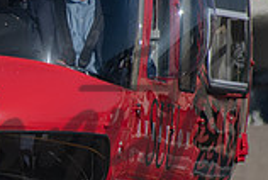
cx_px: -19
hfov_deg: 1.2
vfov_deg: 0.8
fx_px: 12291
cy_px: 128
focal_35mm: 1648
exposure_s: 1/1000
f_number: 6.3
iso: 100
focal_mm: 300
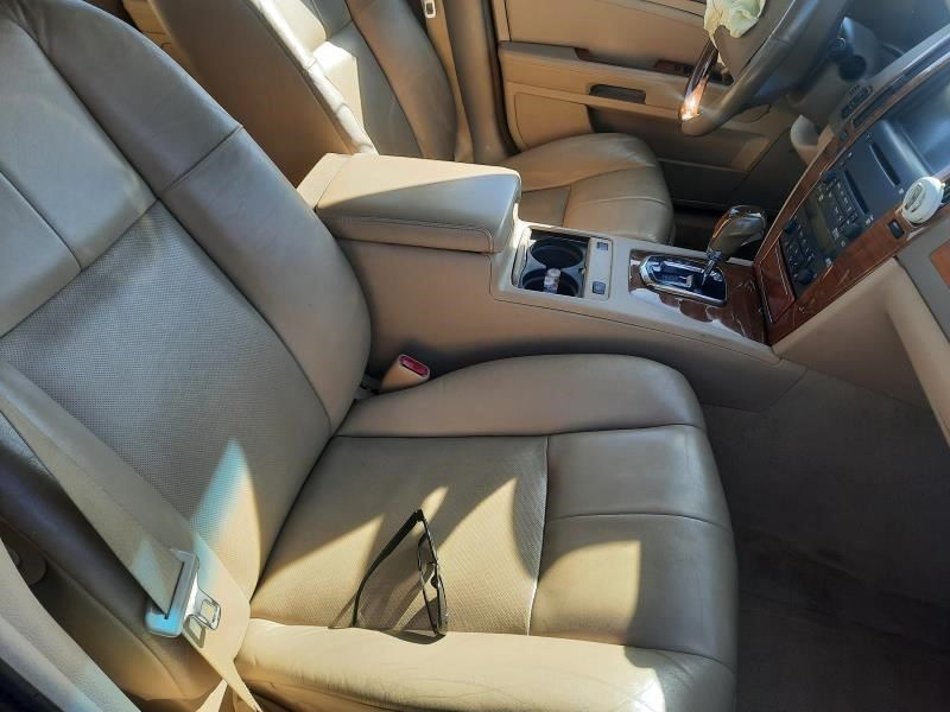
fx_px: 686
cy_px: 356
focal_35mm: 25
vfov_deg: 54.9
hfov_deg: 69.4
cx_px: 475
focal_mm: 4.6
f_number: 2
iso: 32
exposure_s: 1/120
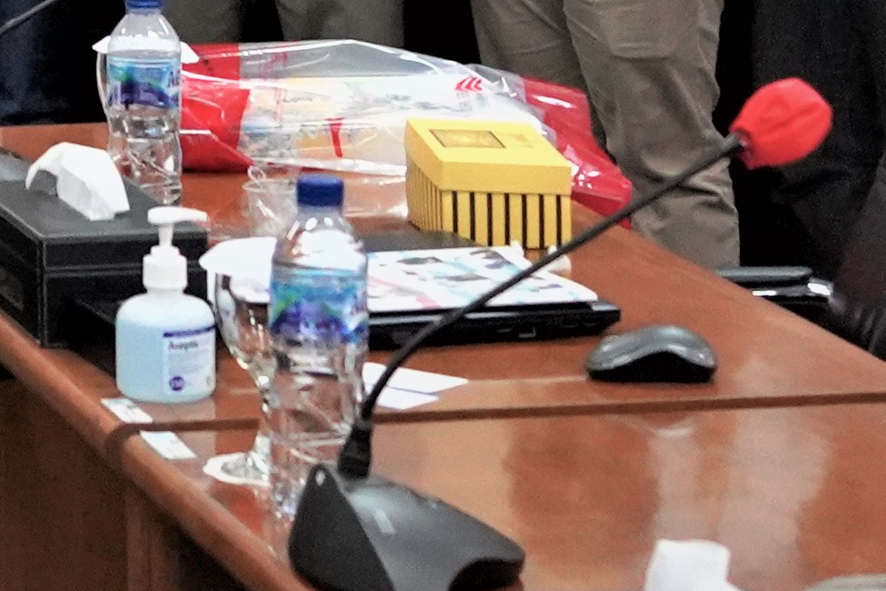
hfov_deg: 10.5
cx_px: -491
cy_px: -433
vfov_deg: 7.1
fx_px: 4628
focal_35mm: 188
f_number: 4.5
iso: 5000
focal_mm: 31
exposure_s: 1/160
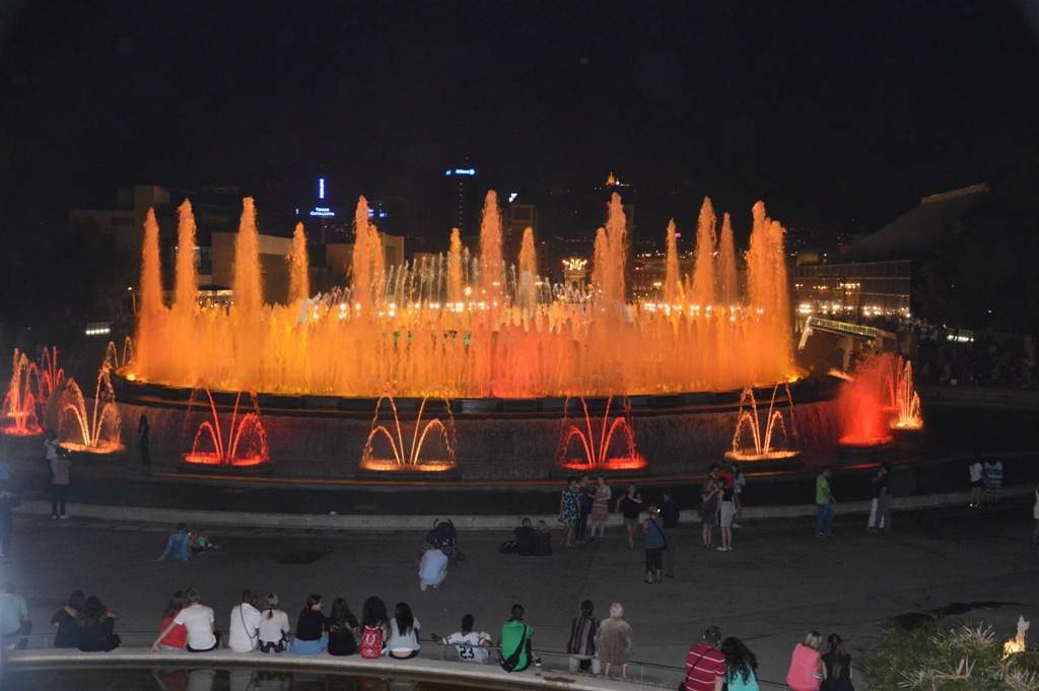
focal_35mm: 42
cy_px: 346
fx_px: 1211
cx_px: 520
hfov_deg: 46.4
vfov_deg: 31.8
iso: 3200
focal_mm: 28
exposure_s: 1/60
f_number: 4
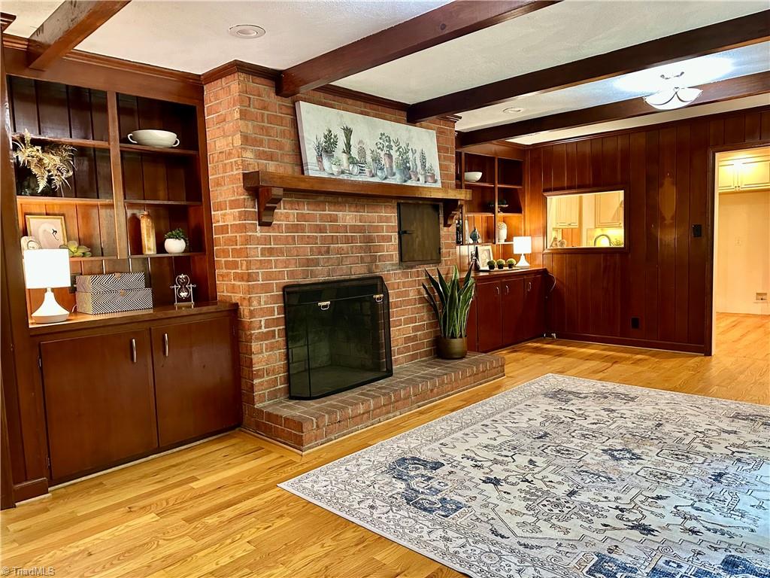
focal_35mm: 24
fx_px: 534
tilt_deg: -4.8
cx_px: 385
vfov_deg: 56.8
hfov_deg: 71.6
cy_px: 289
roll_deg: +1.5
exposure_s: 1/60
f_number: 1.78
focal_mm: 6.86
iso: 500
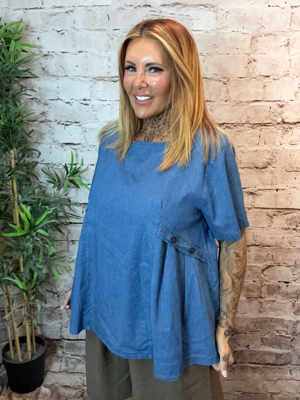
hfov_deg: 46.8
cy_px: 200
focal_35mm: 30
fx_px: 347
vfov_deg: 60.0
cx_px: 150
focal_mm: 2.69
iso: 250
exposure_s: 1/33
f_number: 1.9
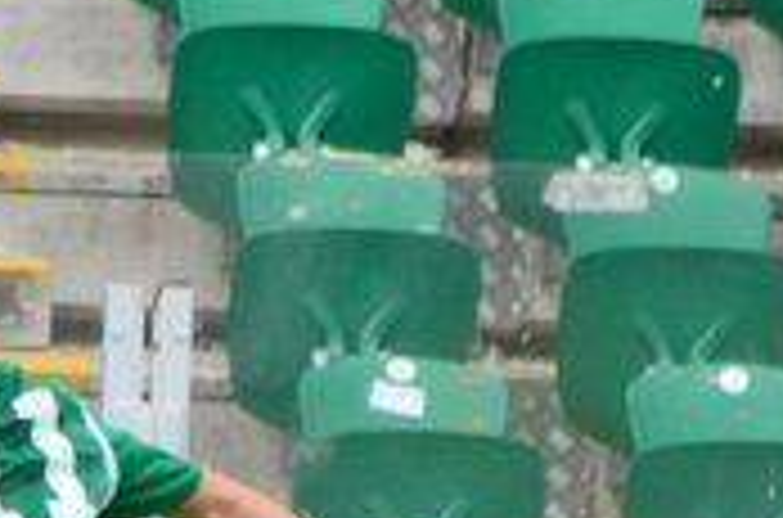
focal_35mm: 2323
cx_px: -94
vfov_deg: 0.6
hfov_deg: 0.9
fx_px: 50388
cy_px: 838
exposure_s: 1/2500
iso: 1000
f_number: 6.3
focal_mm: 300
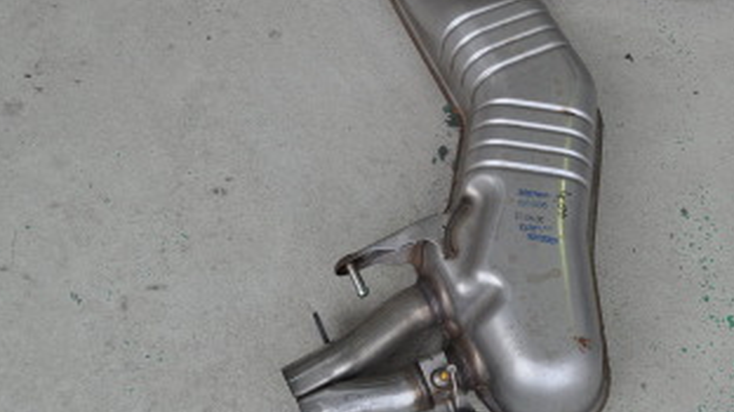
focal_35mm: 48
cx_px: 548
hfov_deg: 41.7
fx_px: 934
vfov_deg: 24.3
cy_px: 57
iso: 200
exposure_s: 1/160
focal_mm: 18
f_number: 6.3
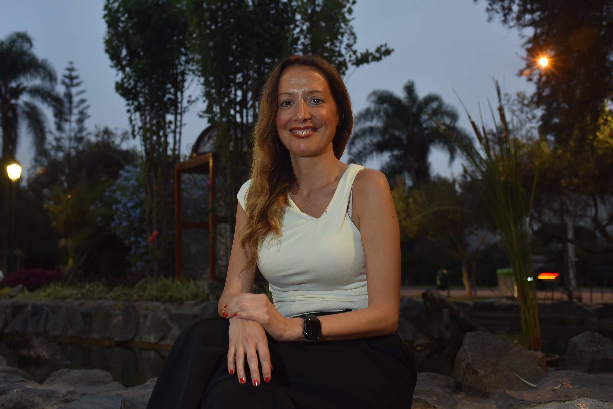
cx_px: 306
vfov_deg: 28.1
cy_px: 204
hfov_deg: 41.1
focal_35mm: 48
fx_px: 818
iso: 500
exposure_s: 1/13
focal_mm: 48
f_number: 6.3
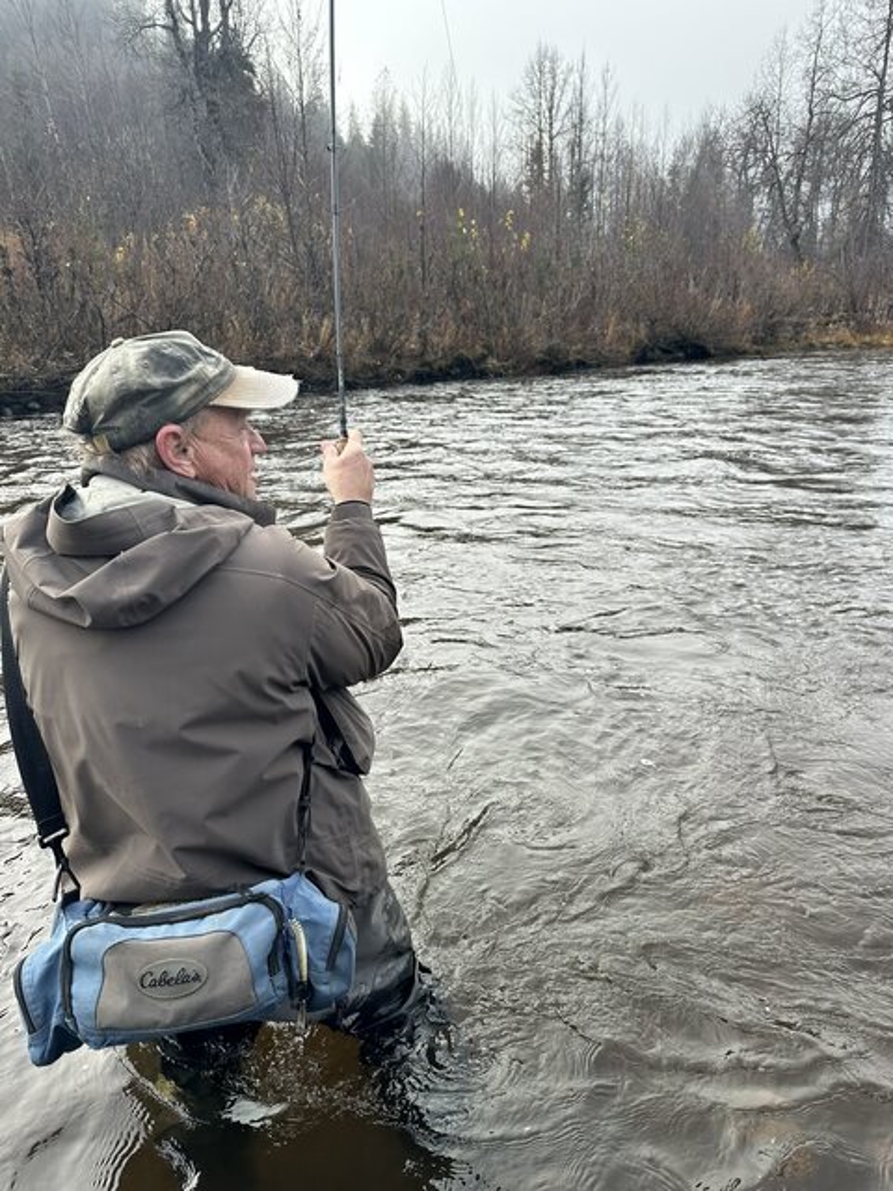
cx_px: 446
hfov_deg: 56.8
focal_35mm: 24
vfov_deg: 71.6
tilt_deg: -15.4
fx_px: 826
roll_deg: +1.1
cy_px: 596
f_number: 1.78
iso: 80
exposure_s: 1/694
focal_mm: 6.86
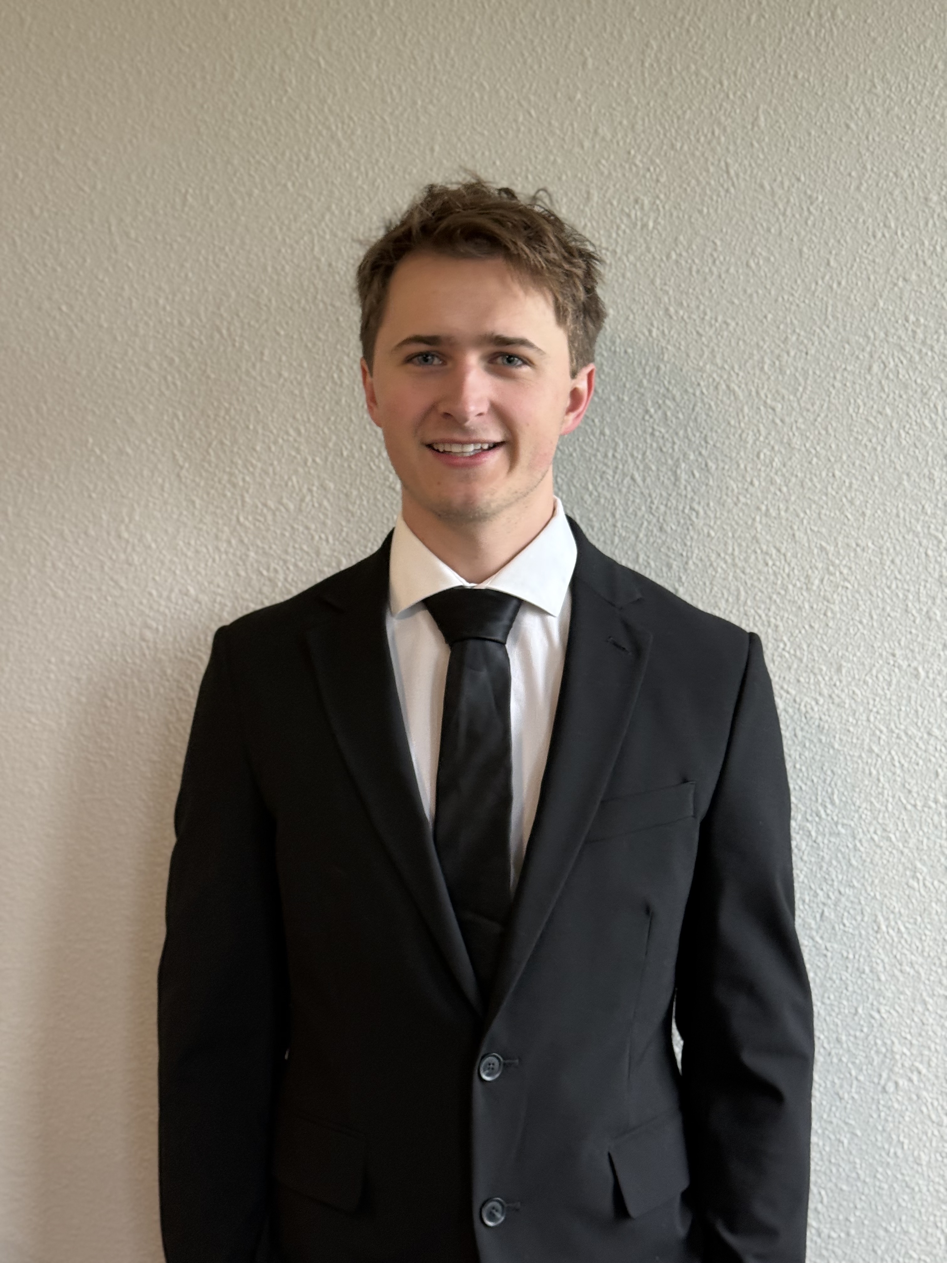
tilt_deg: -2.3
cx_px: 474
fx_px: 1751
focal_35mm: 48
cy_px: 632
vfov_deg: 39.7
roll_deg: -0.5
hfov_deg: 30.3
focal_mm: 6.76
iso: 160
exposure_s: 1/60
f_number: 1.78
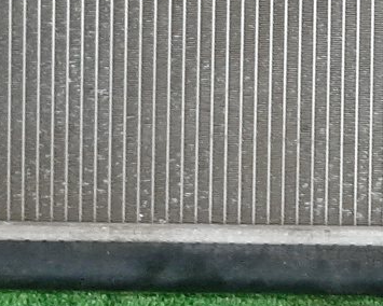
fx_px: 1168
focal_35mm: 103
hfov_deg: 18.0
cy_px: -176
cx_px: 409
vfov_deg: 13.9
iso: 233
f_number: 1.7
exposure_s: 1/25
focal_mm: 3.93
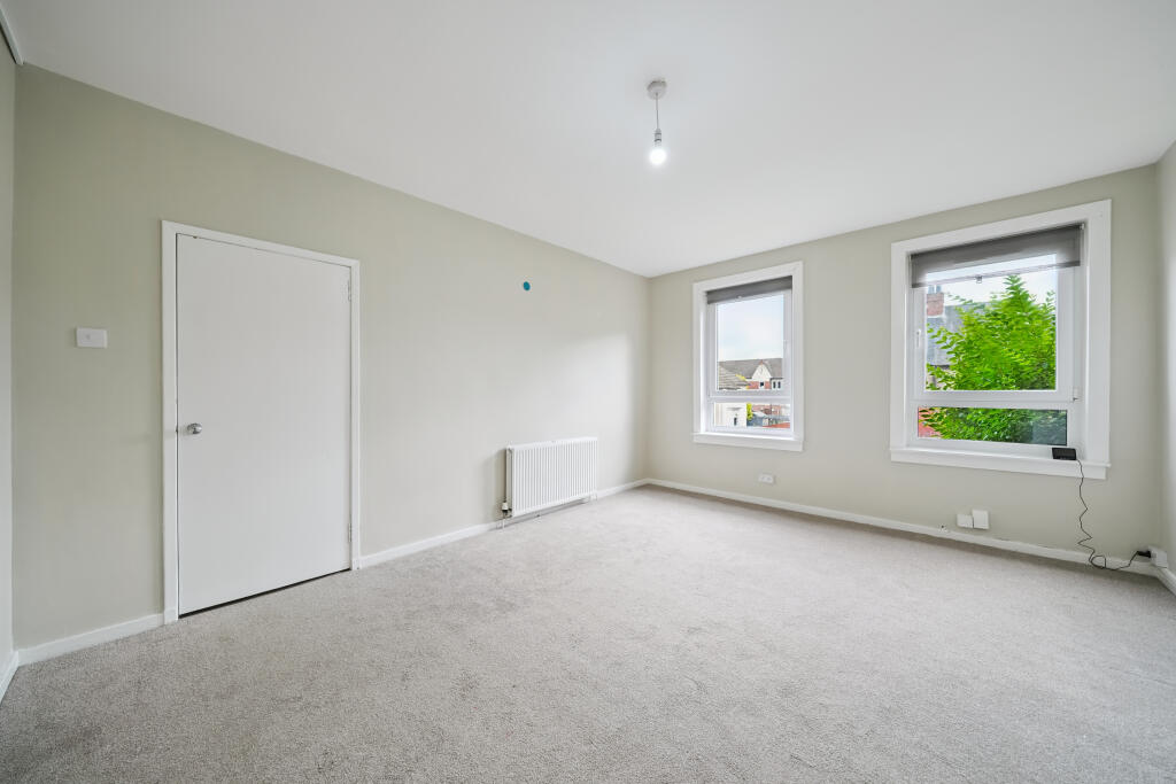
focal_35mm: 12
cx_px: 588
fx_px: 392
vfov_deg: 90.0
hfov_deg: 112.6
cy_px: 392
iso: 640
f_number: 7.1
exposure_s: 1/100
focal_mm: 12
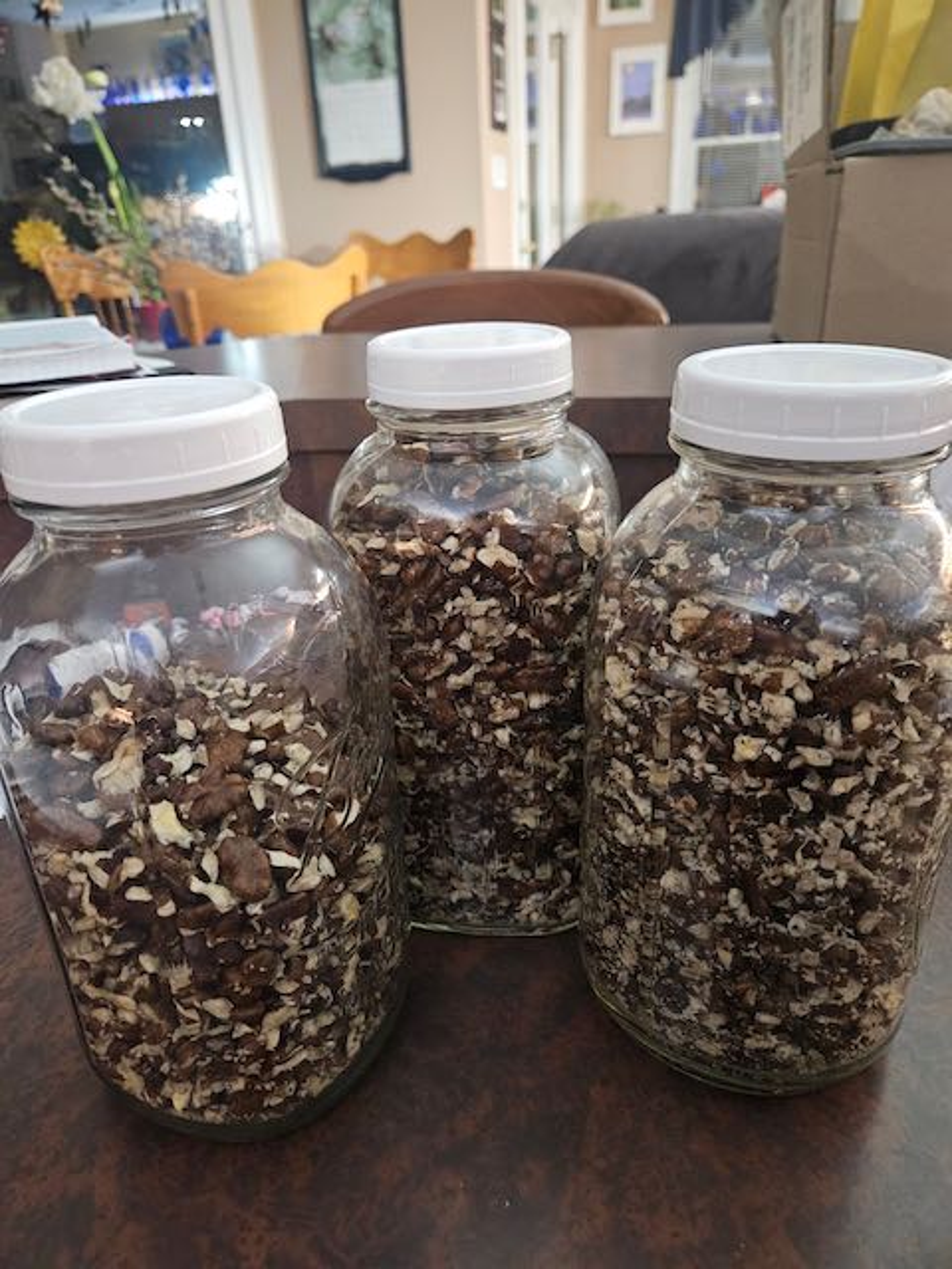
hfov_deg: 58.9
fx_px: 843
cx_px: 476
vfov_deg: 73.9
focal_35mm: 23
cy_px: 634
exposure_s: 1/24
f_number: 1.8
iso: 1000
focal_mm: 5.4
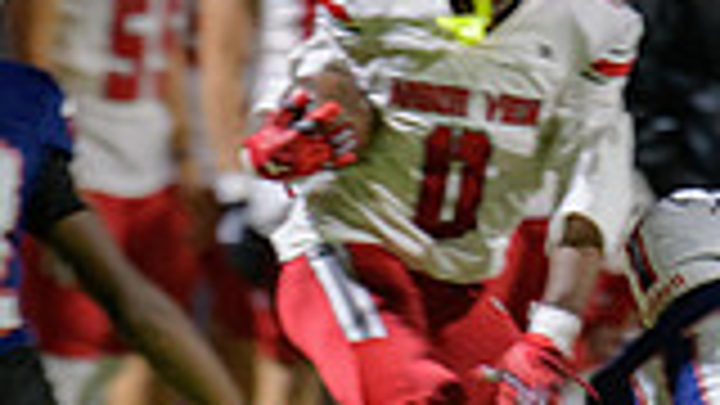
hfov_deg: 1.9
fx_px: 21745
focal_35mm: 1139
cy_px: 299
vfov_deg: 1.1
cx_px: 513
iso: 2000
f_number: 2.8
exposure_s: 1/250
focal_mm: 300
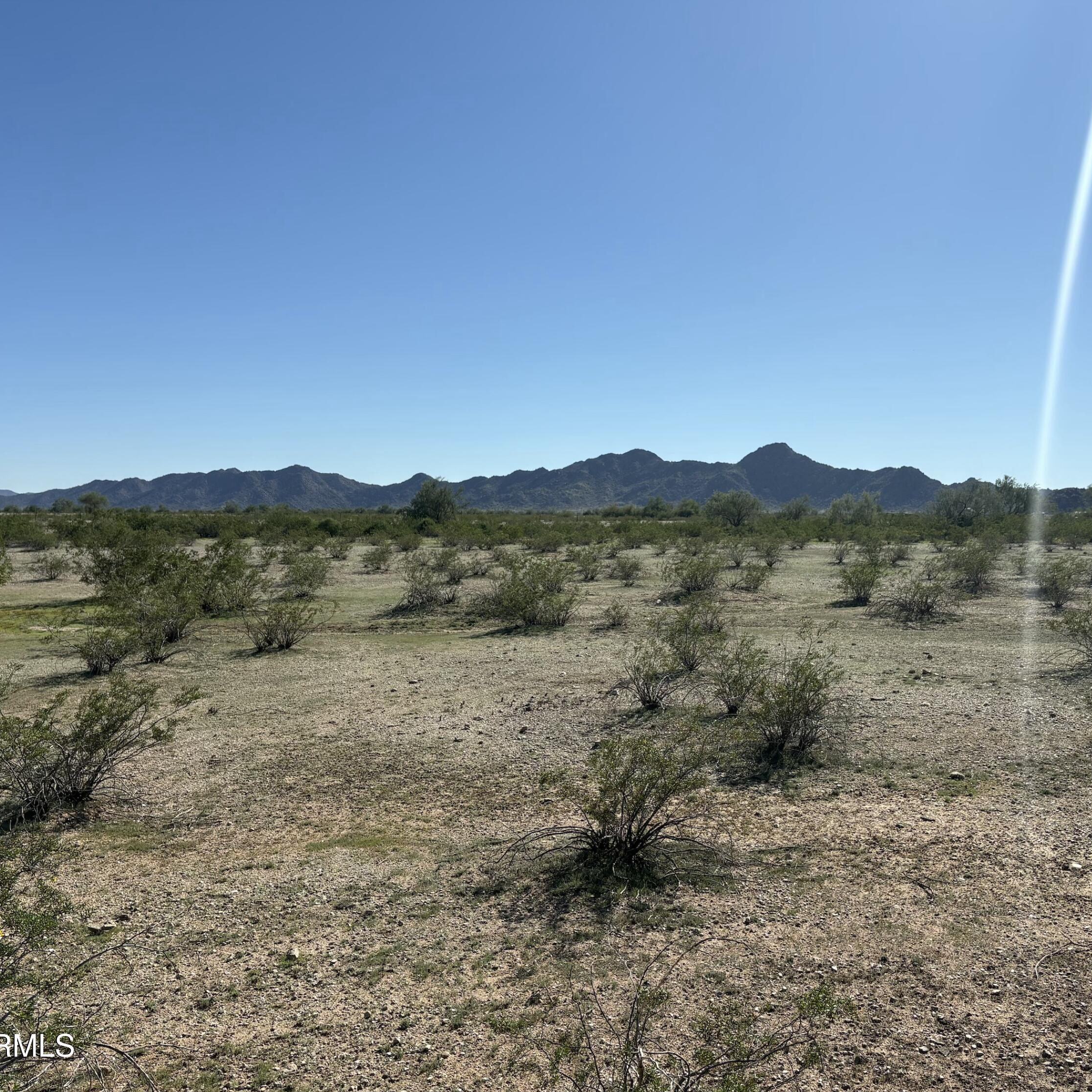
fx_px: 1106
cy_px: 544
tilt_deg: -1.1
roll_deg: -0.7
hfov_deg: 52.3
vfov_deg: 52.5
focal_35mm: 31
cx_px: 626
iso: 50
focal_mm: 5.96
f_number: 1.6
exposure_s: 1/5348
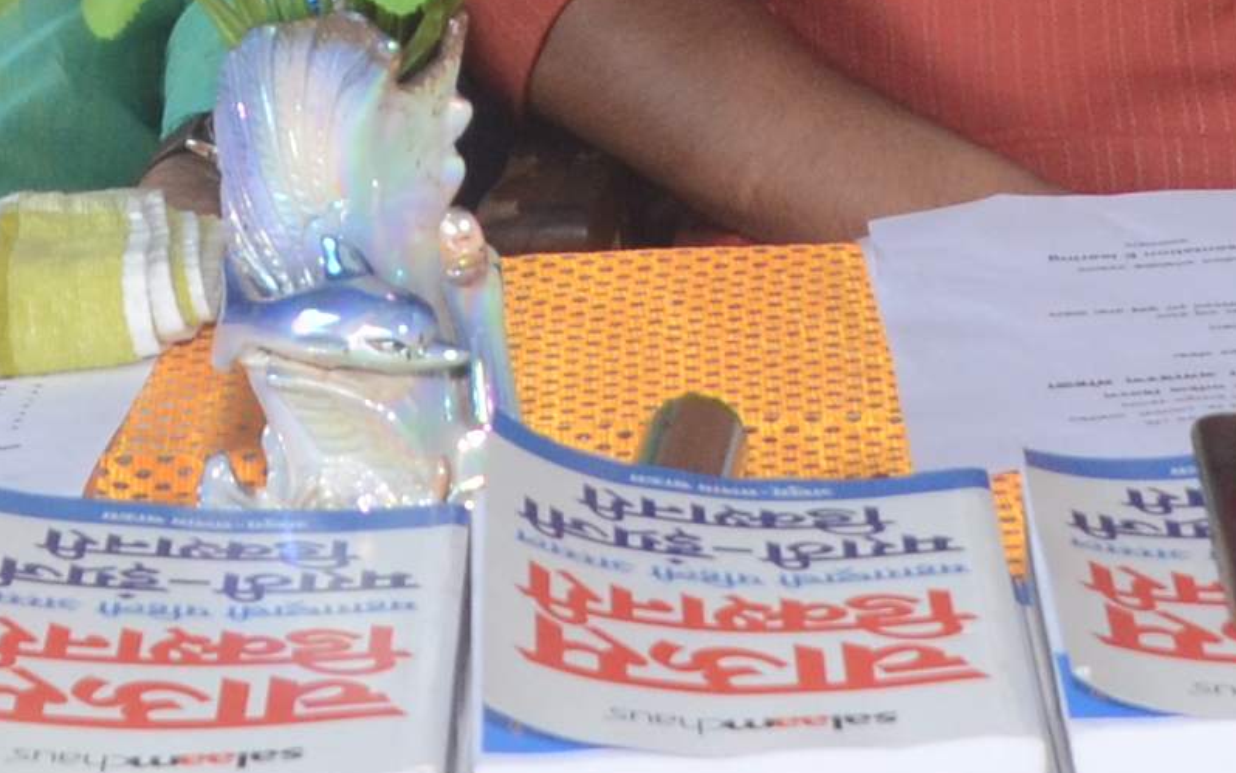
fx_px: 7614
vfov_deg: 5.6
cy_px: -1063
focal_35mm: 226
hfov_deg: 9.2
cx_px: 1159
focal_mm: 24
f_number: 6.3
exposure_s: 1/160
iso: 500
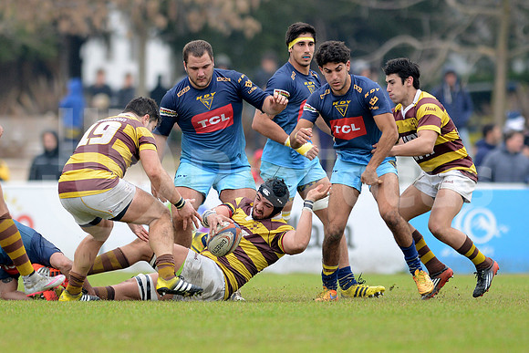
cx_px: 264
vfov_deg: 3.3
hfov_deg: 4.9
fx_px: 6173
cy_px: 176
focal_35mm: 420
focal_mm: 420
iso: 800
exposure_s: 1/800
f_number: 4
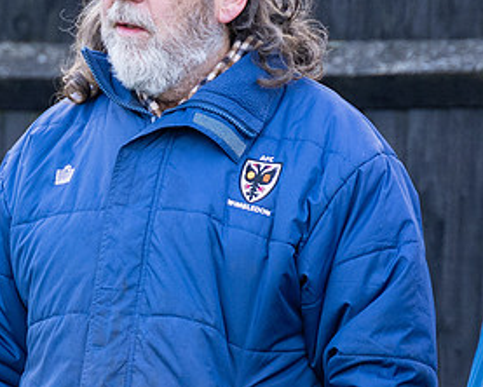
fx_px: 19812
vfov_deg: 1.1
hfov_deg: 1.4
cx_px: 105
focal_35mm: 1385
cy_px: 302
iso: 400
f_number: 4
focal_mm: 280
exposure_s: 1/200
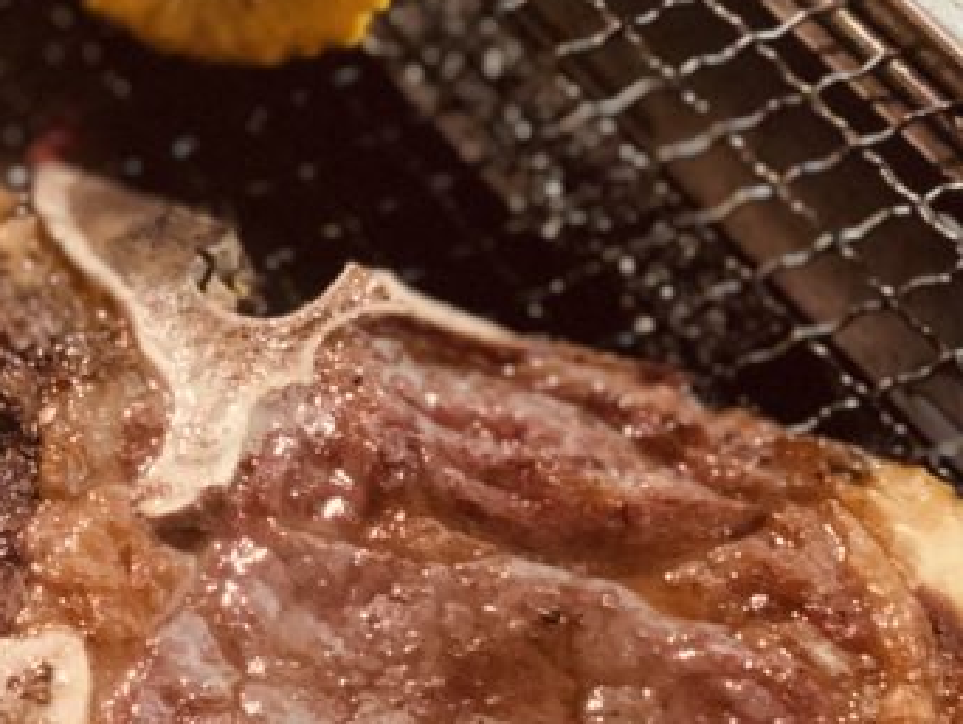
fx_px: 4232
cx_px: -14
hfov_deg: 12.8
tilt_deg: -46.2
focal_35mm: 152
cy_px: 451
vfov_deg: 9.8
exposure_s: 1/8
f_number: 2.4
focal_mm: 6
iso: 200
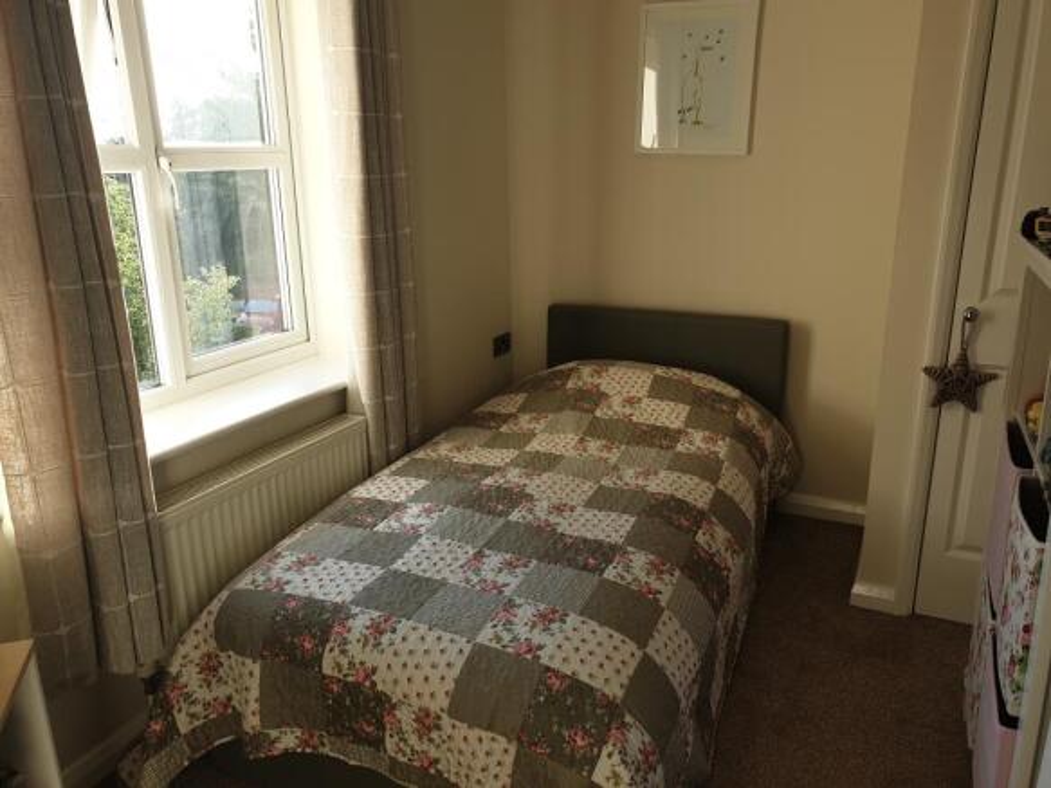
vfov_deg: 53.0
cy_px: 394
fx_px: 789
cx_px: 526
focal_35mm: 26
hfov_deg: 67.3
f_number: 2.4
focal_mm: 4.3
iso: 50
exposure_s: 1/173
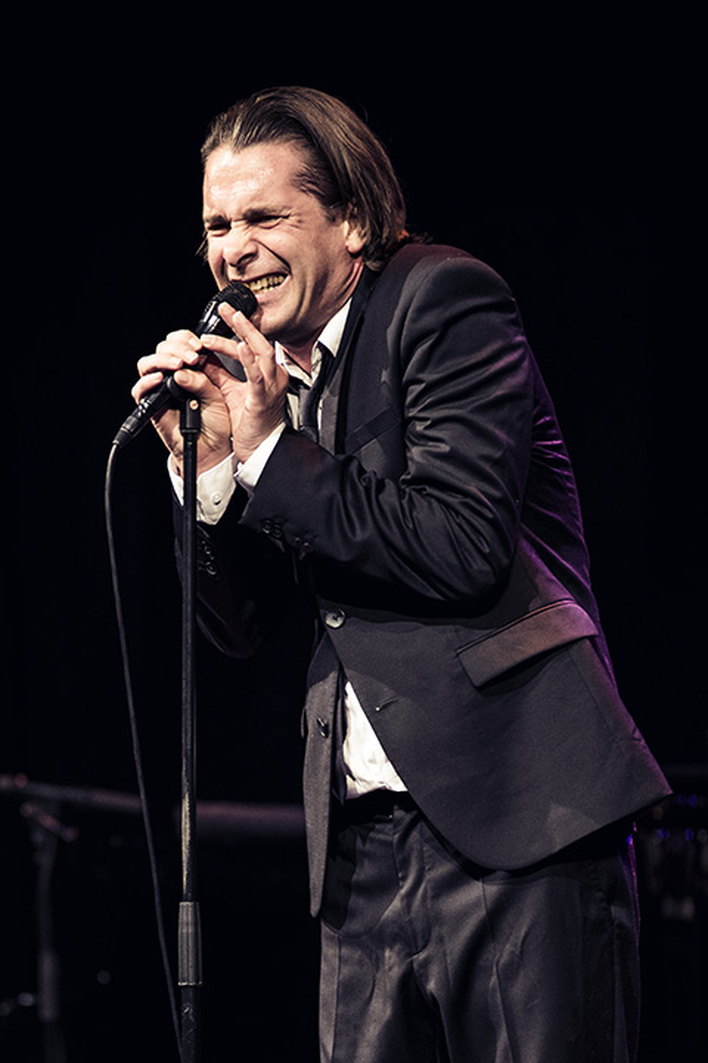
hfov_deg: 6.9
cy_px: 532
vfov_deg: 10.3
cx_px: 354
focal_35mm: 200
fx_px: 5900
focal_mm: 200
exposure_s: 1/200
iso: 1000
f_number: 2.8
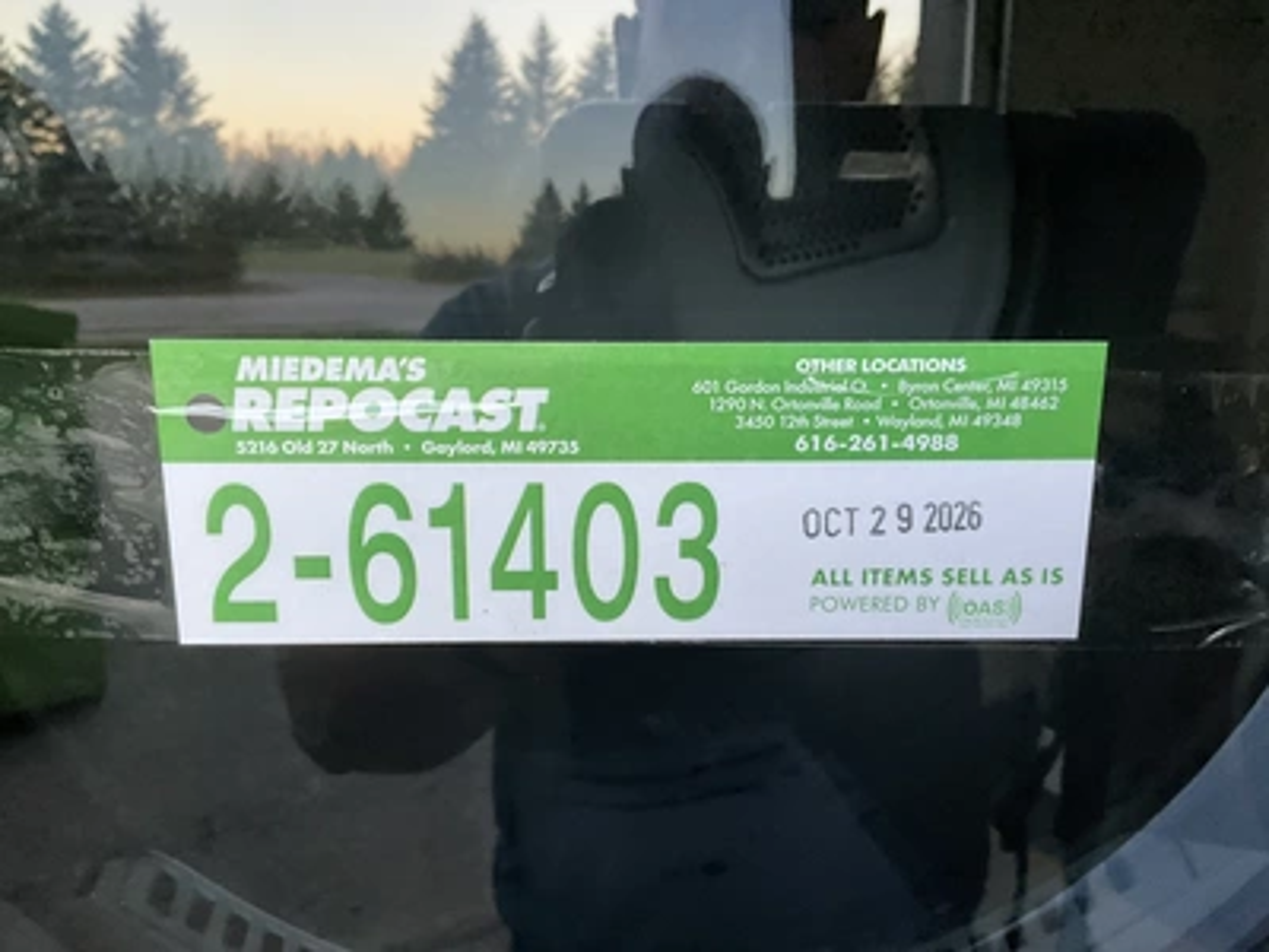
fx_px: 1063
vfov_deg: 48.2
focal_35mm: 29
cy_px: 476
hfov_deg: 61.7
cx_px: 634
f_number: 1.8
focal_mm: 3
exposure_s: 1/60
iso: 125
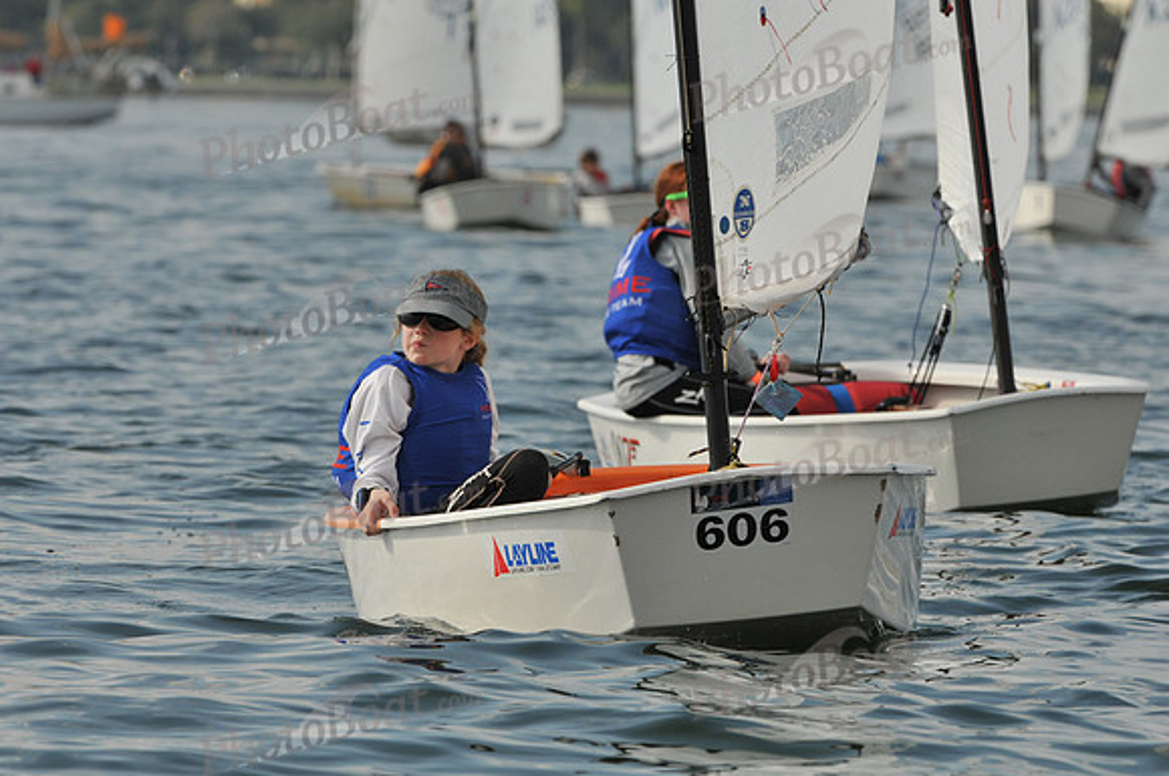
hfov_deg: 4.6
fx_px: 14592
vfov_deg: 3.0
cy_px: 388
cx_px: 584
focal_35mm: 450
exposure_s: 1/640
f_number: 9
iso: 200
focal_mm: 300
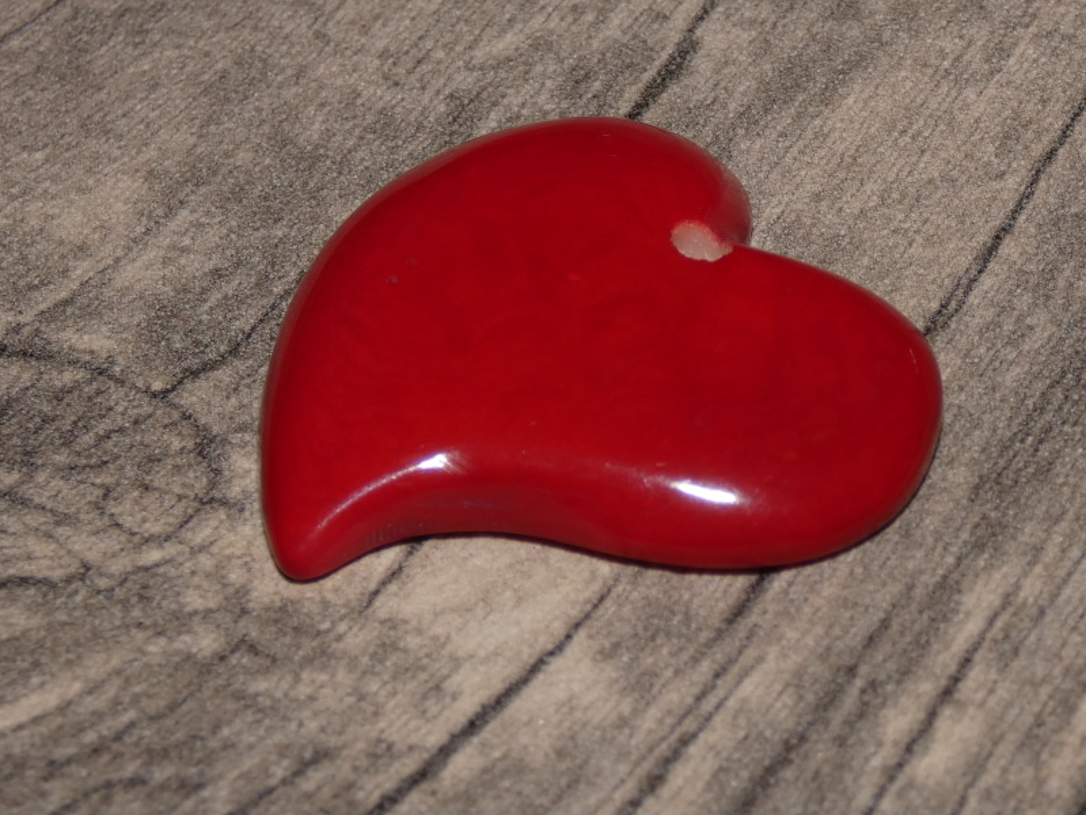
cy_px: 408
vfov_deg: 27.5
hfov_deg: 36.2
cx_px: 543
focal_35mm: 53
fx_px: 1663
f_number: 3.9
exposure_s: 1/60
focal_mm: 9.5
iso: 80
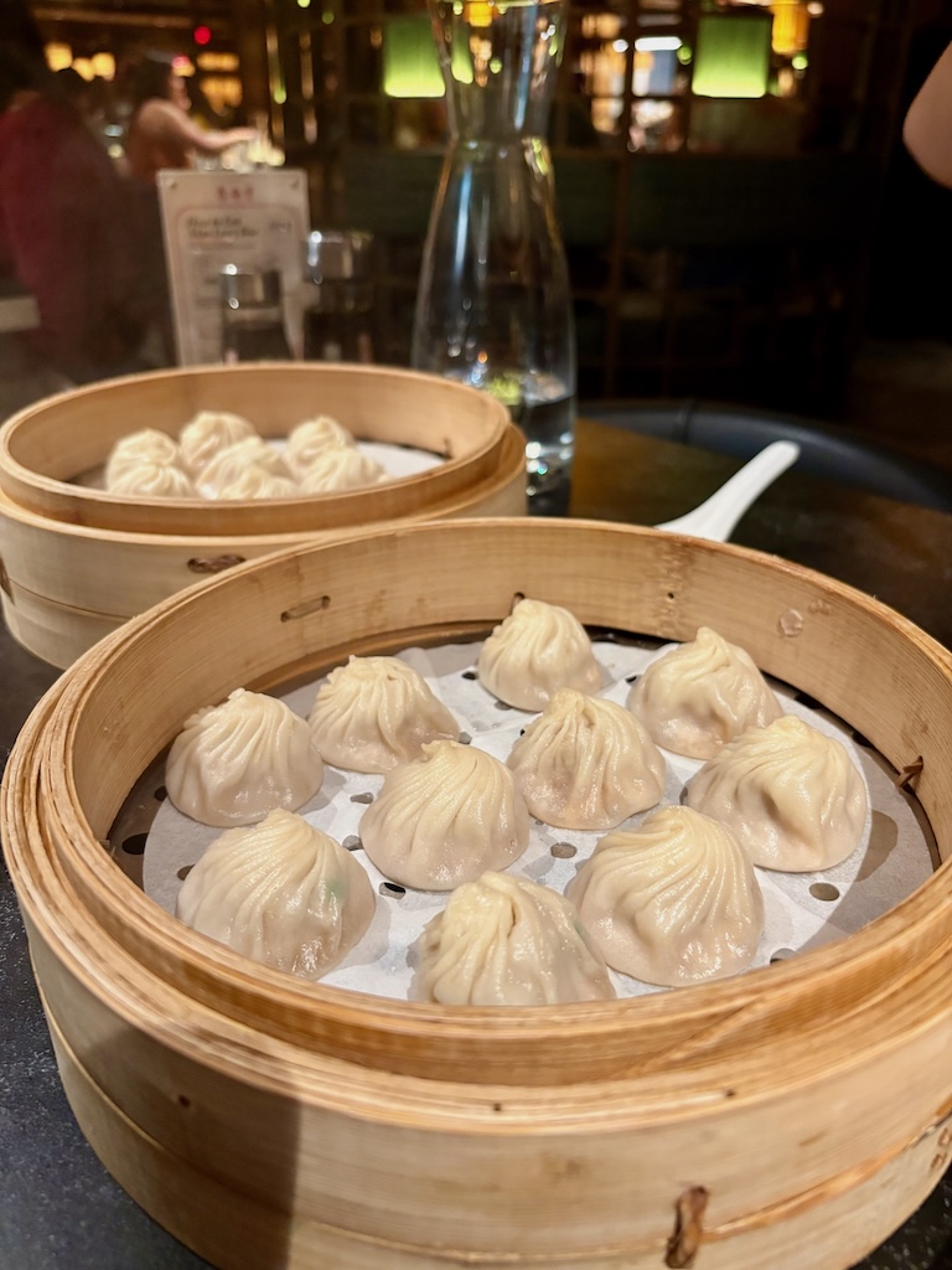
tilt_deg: -26.4
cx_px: 476
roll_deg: -0.1
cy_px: 635
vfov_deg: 67.3
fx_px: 953
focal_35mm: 26
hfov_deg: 53.1
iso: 400
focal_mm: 5.96
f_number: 1.6
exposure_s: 1/60
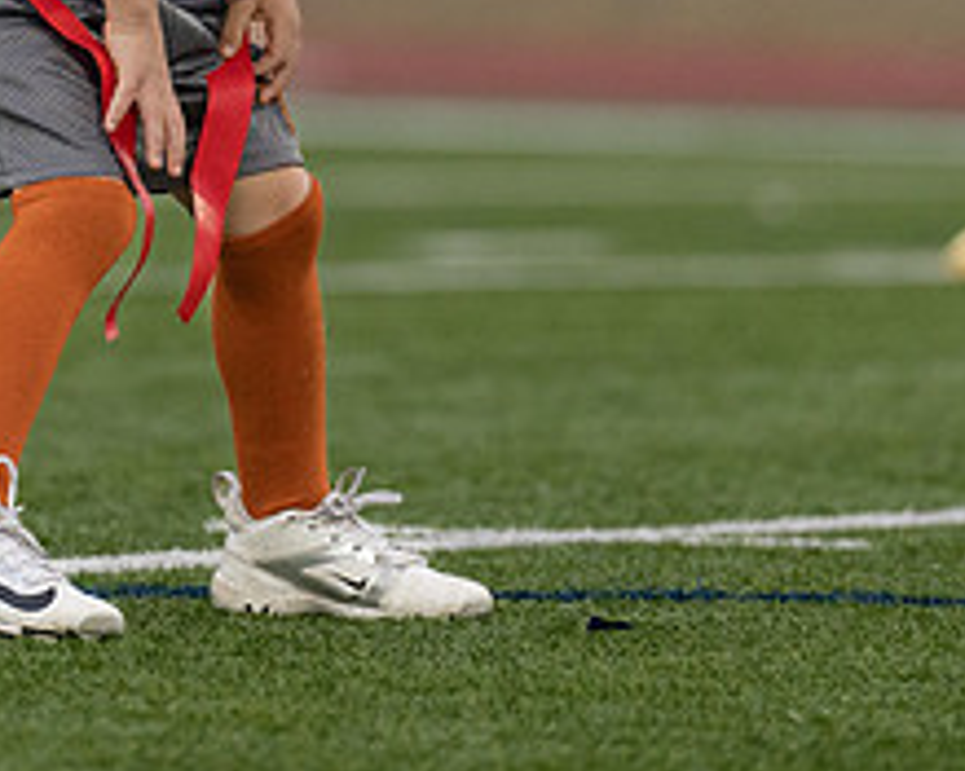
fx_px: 24151
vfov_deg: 1.8
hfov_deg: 2.3
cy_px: -147
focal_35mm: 846
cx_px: 263
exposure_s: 1/1000
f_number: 2.8
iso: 640
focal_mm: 200
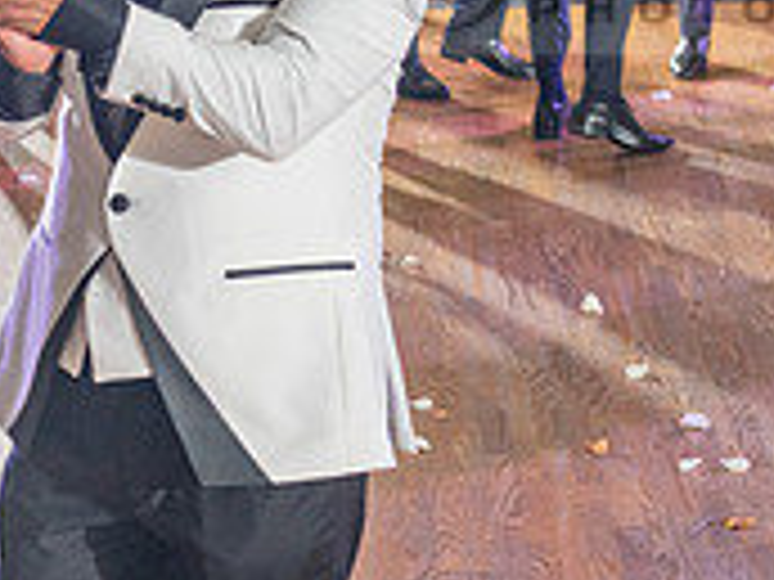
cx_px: 498
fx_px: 3913
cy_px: 121
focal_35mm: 175
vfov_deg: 8.5
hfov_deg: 11.3
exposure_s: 1/160
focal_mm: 45
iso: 800
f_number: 4
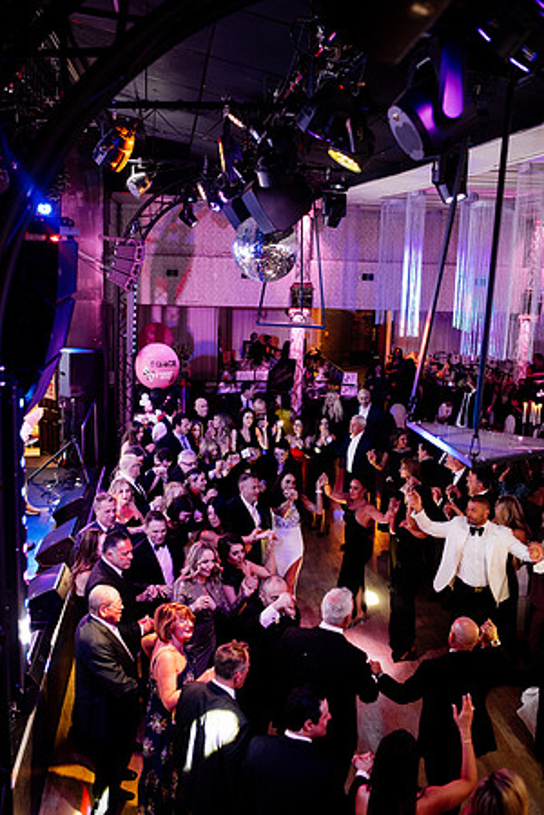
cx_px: 272
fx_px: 793
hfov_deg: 37.9
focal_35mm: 35
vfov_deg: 54.4
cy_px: 408
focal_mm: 35
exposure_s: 1/200
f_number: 2.8
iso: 2500
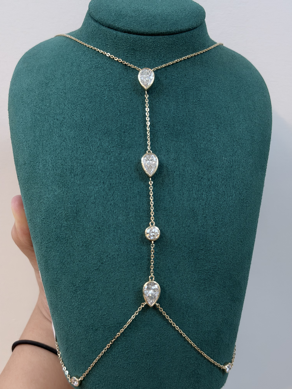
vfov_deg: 39.7
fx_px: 540
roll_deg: +2.6
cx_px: 146
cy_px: 194
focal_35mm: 48
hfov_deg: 30.3
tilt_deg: -9.6
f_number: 1.78
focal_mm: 6.76
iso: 80
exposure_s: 1/120
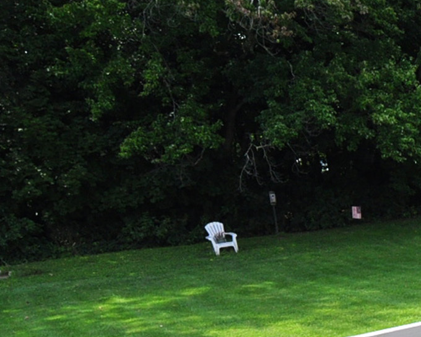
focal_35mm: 60
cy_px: 400
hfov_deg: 24.9
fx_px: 748
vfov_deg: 23.3
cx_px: 615
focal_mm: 10
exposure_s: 1/640
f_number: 8
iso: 400
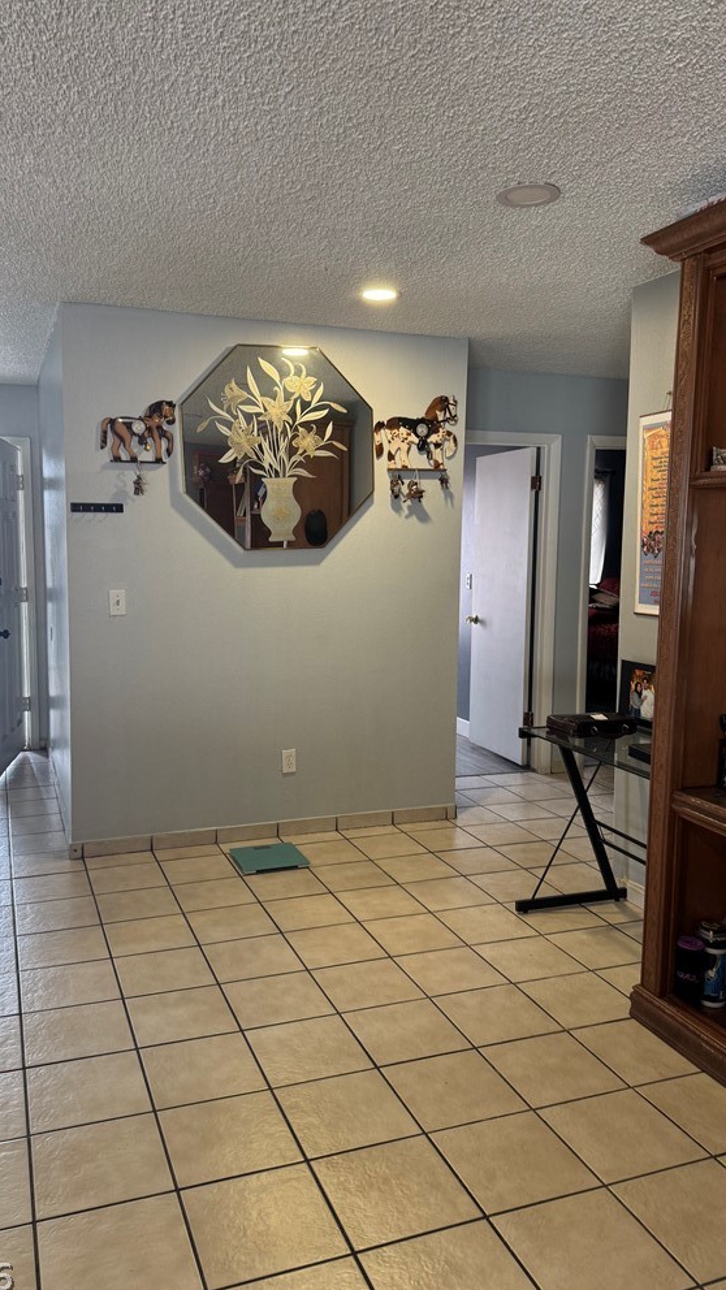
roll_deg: +0.0
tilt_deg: -6.5
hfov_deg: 42.8
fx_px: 924
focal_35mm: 27
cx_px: 325
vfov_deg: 69.9
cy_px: 641
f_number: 1.78
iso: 160
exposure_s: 1/60
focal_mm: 6.76
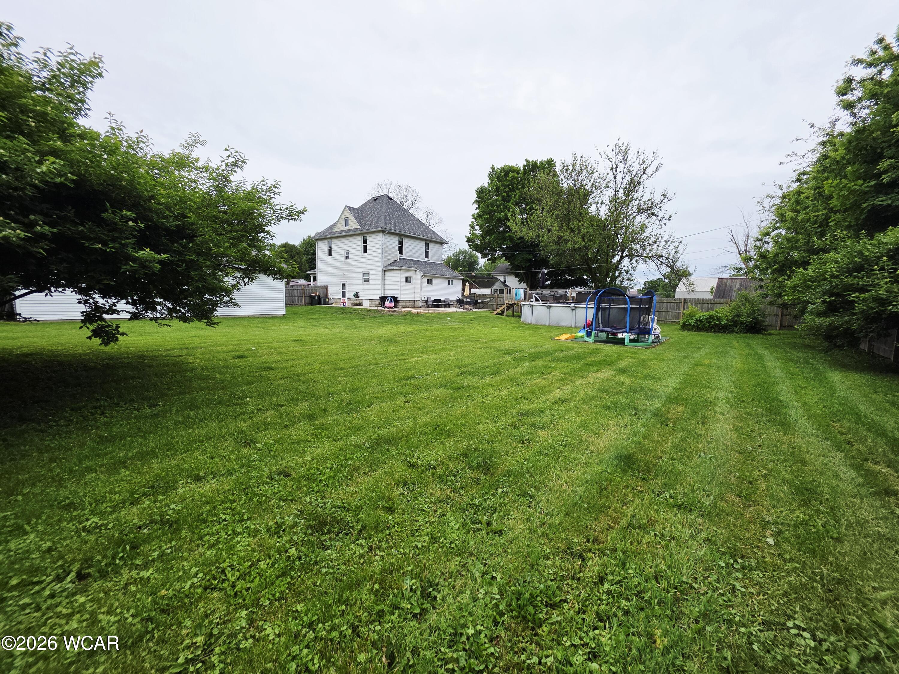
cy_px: 337
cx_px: 450
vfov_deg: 89.9
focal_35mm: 13
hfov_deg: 106.2
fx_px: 338
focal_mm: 2.2
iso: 40
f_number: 1.9
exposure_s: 1/400
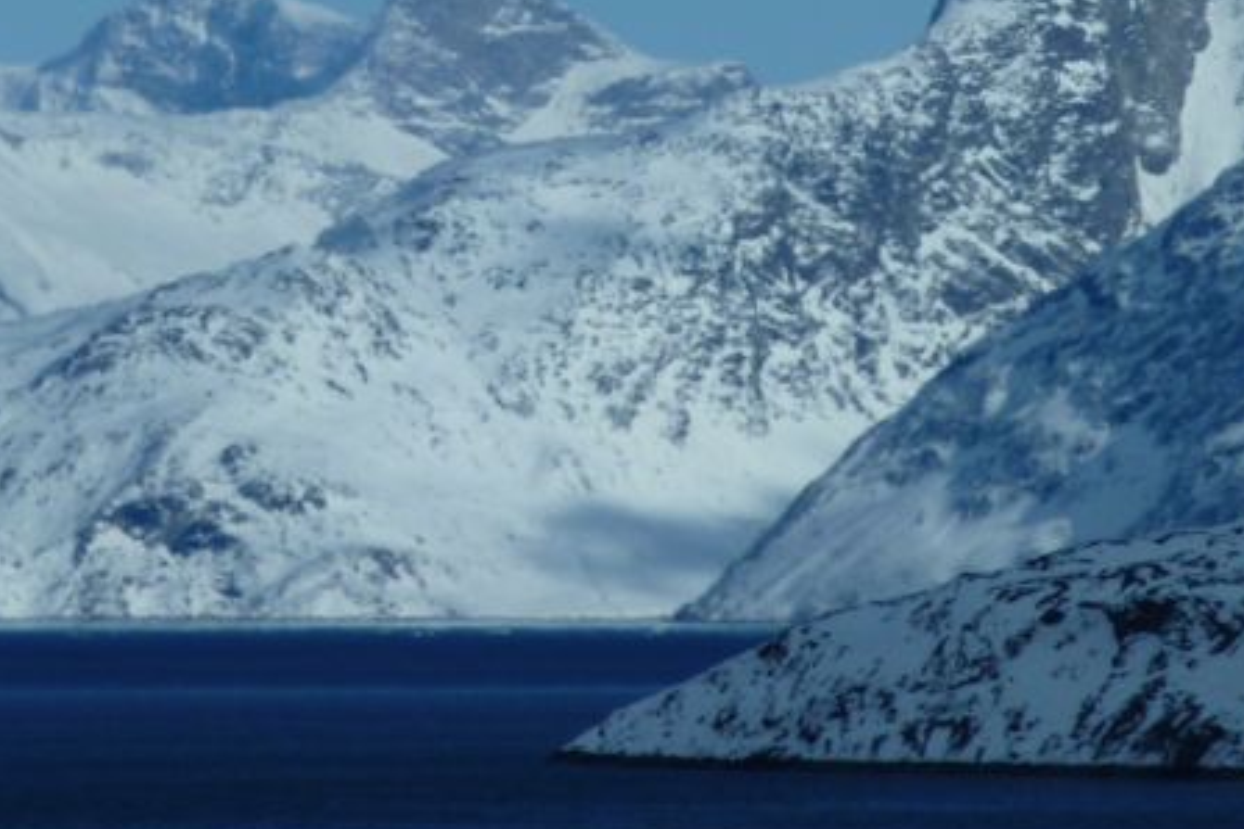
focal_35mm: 558
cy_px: 56
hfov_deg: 3.7
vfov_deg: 2.5
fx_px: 19280
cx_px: 434
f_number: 6.3
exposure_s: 1/1300
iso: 80
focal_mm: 49.2
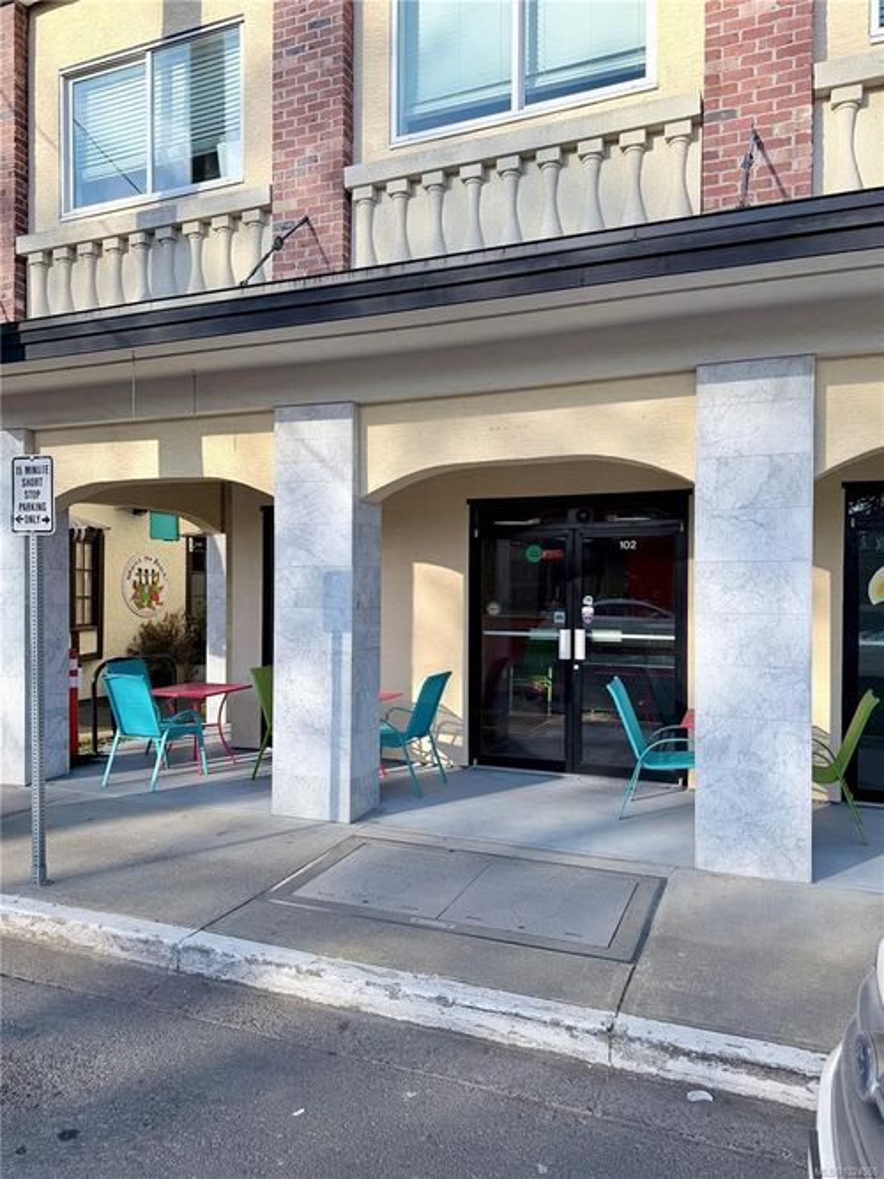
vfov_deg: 71.6
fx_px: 817
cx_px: 442
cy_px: 590
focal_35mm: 24
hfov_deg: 56.8
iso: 80
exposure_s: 1/2232
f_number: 1.78
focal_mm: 6.76
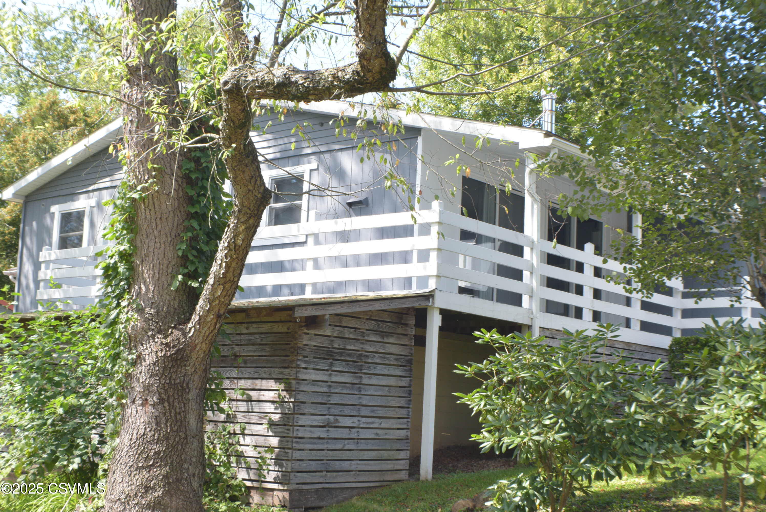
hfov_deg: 29.2
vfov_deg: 19.8
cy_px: 256
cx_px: 383
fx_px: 1469
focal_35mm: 69
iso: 640
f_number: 16
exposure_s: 1/80
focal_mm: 46
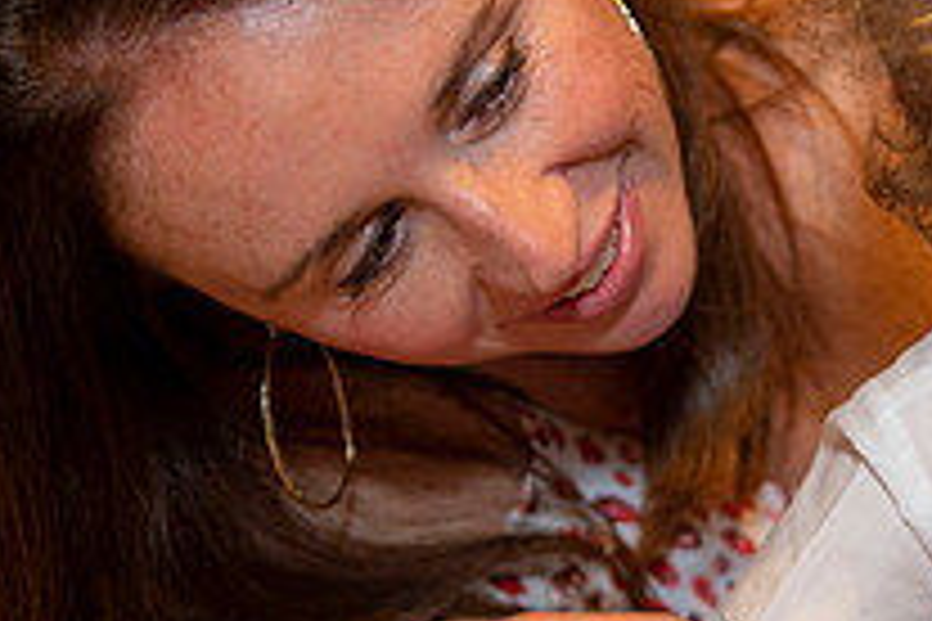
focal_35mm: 112
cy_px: 464
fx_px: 2899
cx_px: 887
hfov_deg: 17.9
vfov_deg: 12.2
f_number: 2.8
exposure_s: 1/100
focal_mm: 40
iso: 1000
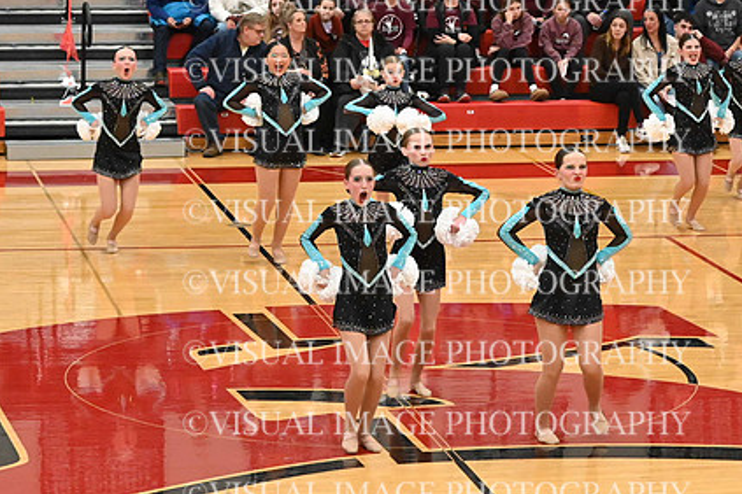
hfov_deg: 14.2
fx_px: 2968
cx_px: 437
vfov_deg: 9.5
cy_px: 176
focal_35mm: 144
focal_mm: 70
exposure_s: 1/320
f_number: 4
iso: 8000
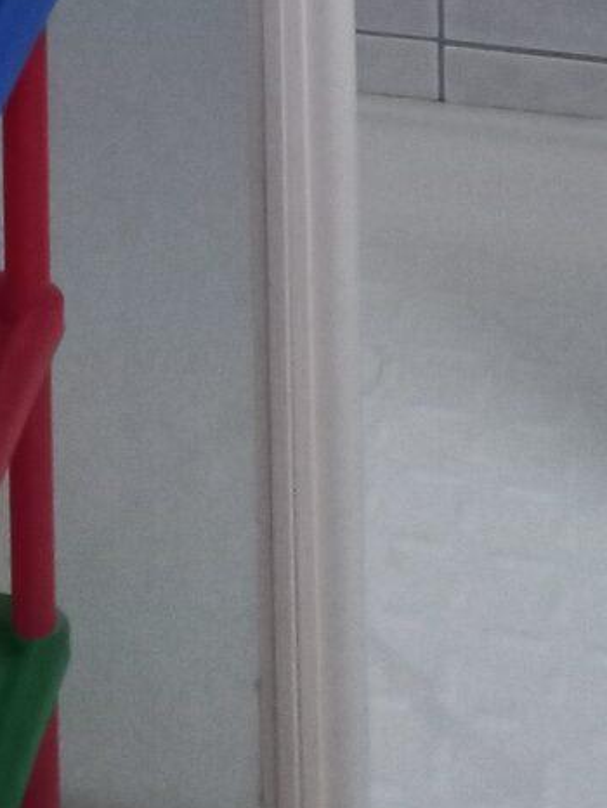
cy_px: -1136
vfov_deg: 12.5
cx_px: 16
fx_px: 2897
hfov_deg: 11.8
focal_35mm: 124
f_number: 1.8
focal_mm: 4.6
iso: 640
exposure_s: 1/25
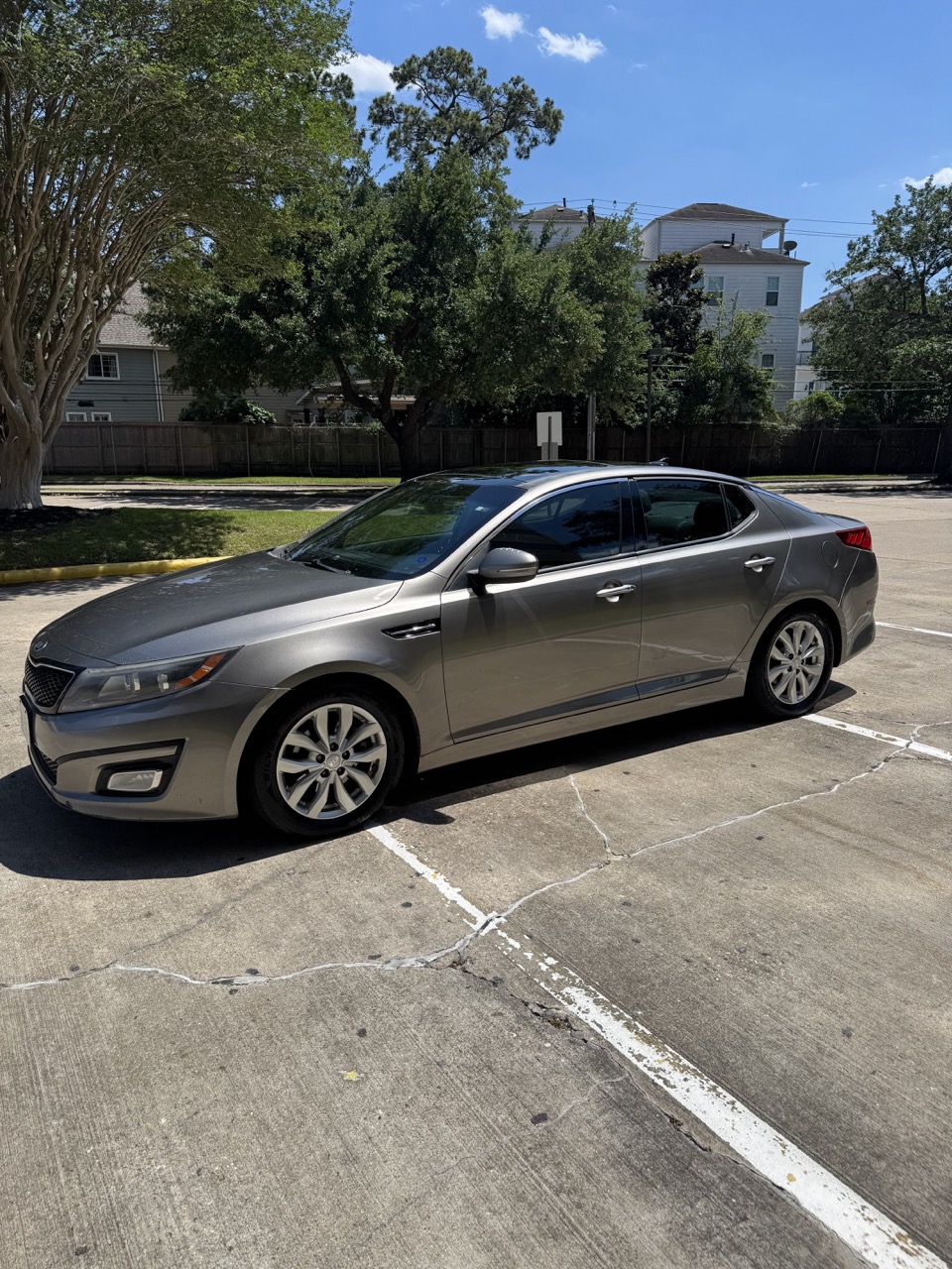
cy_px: 634
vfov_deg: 71.6
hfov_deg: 56.8
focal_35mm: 24
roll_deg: +0.5
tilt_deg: -12.8
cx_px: 476
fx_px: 880
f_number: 1.78
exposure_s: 1/4608
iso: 80
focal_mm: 6.76
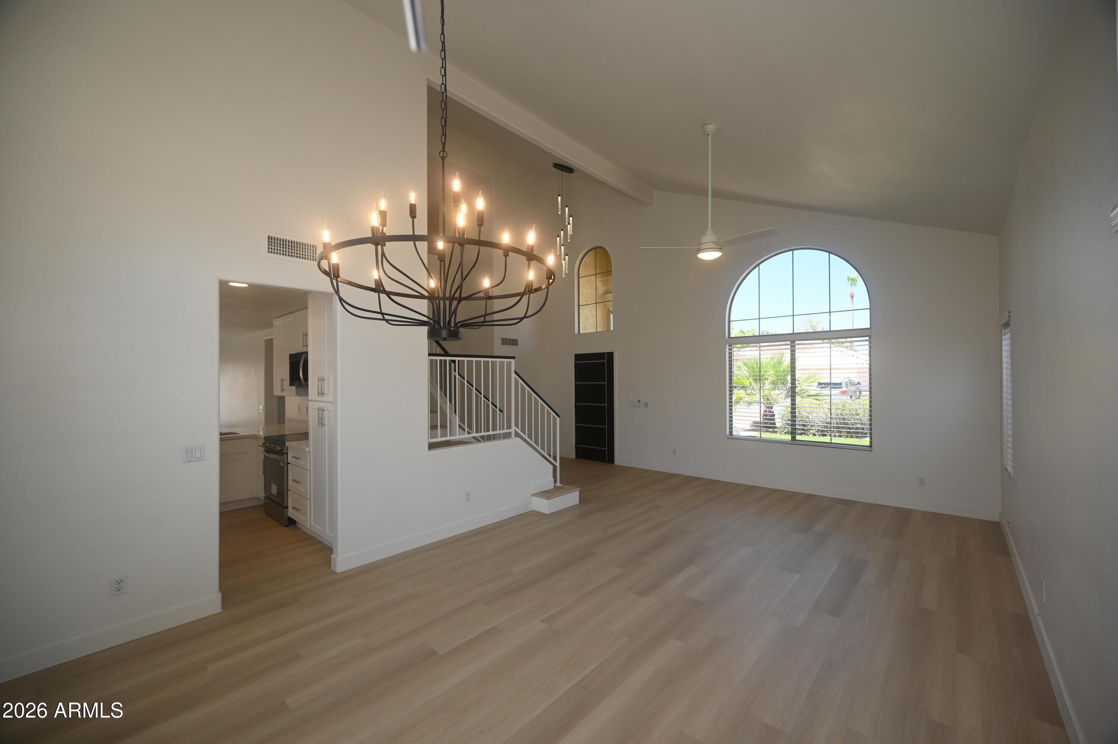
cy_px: 372
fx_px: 434
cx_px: 559
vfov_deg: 81.1
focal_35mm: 14
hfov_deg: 104.3
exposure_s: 1/100
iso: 200
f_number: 5
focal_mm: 14
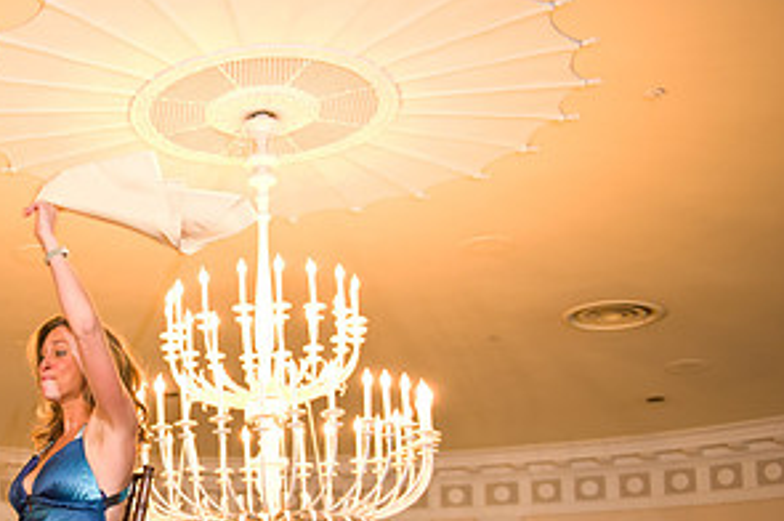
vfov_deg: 21.8
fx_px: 1327
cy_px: 444
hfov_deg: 30.9
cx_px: 32
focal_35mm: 61
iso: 1600
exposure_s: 1/125
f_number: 3.2
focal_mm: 31
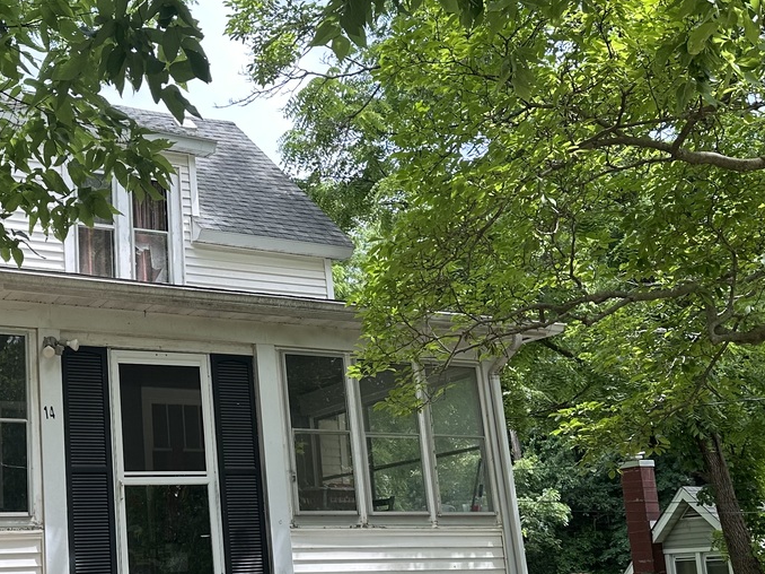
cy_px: 340
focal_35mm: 51
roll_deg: +2.1
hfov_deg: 36.1
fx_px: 1127
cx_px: 142
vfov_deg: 28.5
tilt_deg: +12.9
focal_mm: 6.86
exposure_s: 1/829
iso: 80
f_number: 1.78
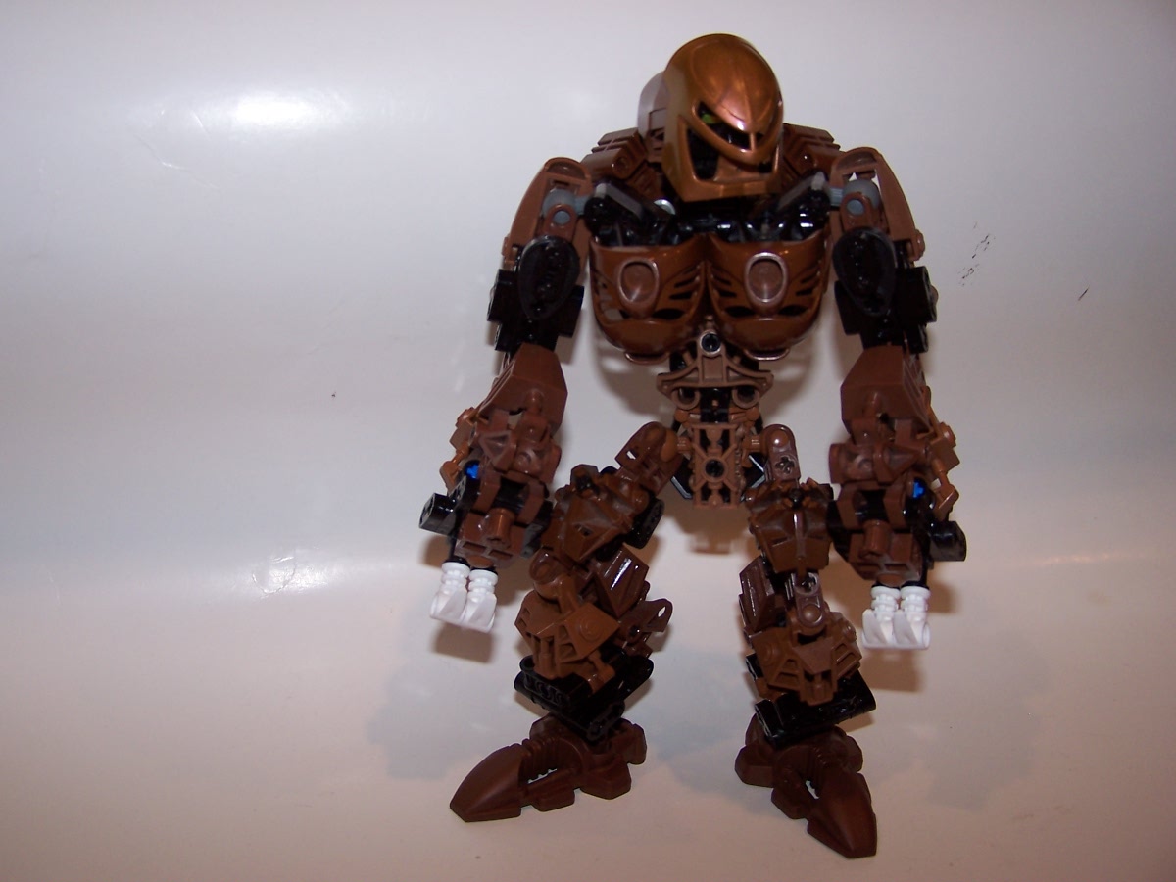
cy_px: 441
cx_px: 588
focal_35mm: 38
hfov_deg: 49.0
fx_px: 1291
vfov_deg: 37.7
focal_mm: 6.3
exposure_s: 1/60
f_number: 2.8
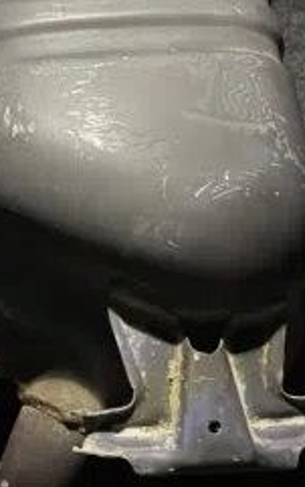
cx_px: 65
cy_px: 224
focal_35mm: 44
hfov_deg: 28.7
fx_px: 584
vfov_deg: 45.2
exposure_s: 1/12
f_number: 1.6
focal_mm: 5.1
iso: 640
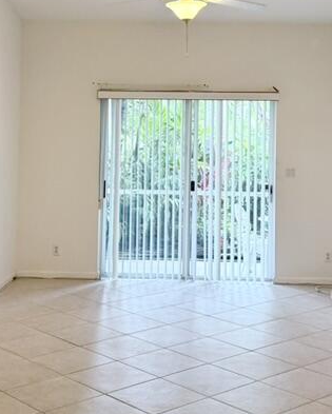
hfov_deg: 25.0
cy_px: 103
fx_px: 748
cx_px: 180
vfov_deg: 30.4
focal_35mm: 61
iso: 125
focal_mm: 6.76
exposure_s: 1/121
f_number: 1.78
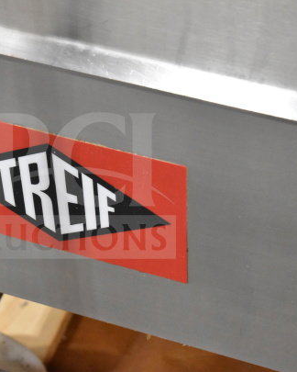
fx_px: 1282
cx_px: 72
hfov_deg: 13.2
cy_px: 186
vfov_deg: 16.5
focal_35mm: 117
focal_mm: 55
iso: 6400
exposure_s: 1/160
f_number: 6.3
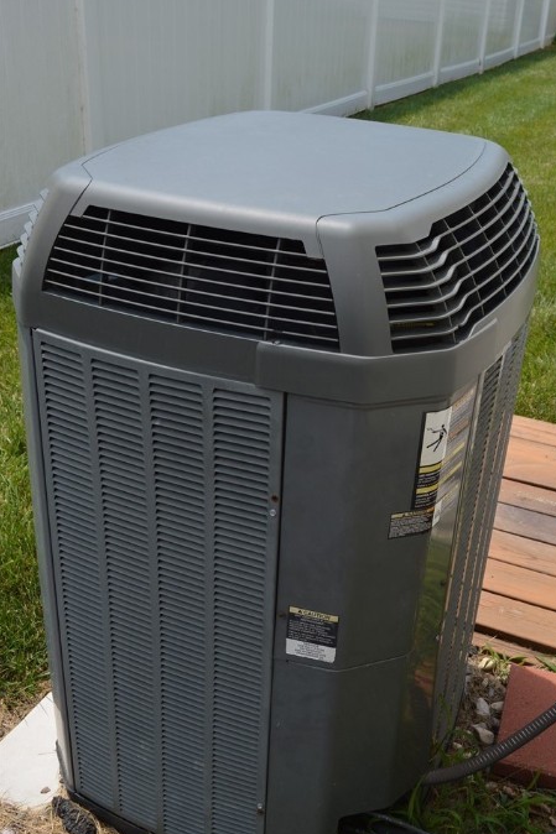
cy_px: 452
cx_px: 315
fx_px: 950
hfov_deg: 32.6
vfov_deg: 47.4
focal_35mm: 41
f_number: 7.1
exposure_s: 1/200
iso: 100
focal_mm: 24
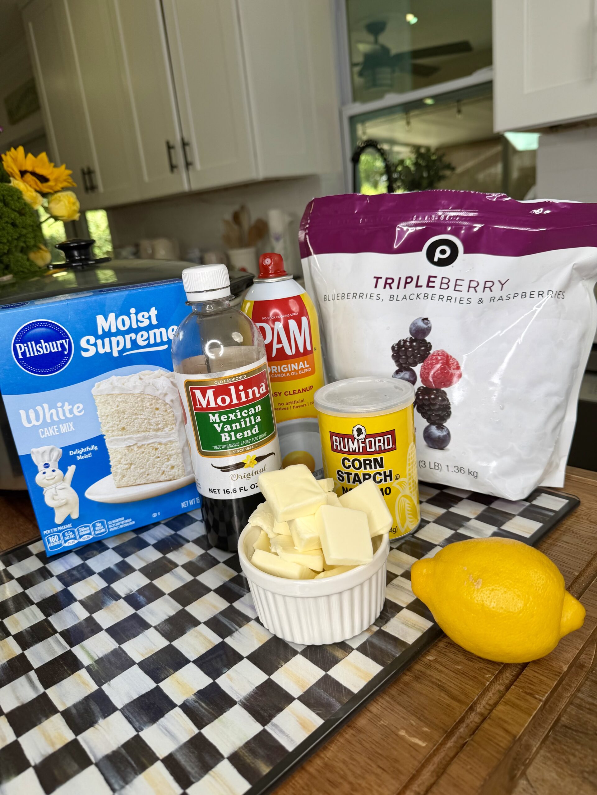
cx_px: 298
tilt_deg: -17.9
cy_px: 398
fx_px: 552
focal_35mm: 24
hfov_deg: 56.8
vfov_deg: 71.6
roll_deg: +7.0
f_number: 1.78
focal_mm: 6.76
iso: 80
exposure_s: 1/547
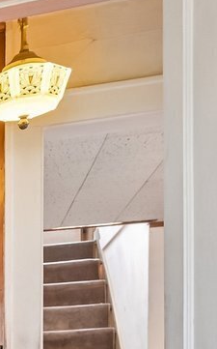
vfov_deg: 23.6
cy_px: 407
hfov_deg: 10.5
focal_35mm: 81
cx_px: -461
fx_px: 768
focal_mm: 14
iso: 400
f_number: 8
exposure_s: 1/13
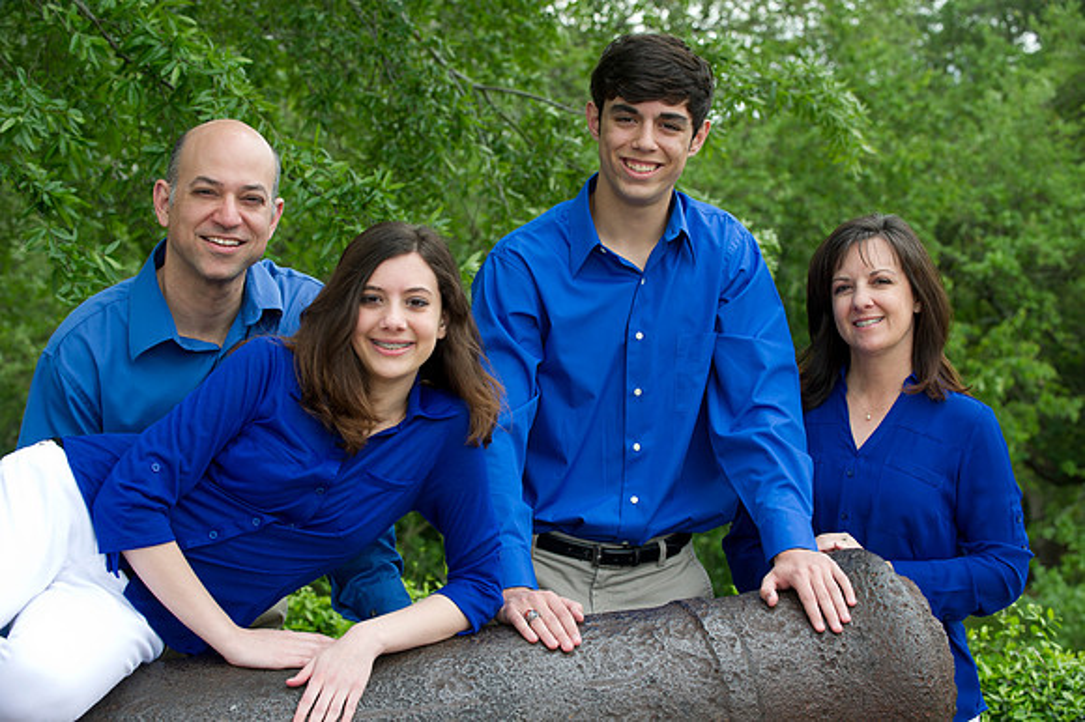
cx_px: 542
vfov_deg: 16.6
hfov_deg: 24.8
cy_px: 361
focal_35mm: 82
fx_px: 2470
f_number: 5.6
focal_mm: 82
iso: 320
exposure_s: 1/125
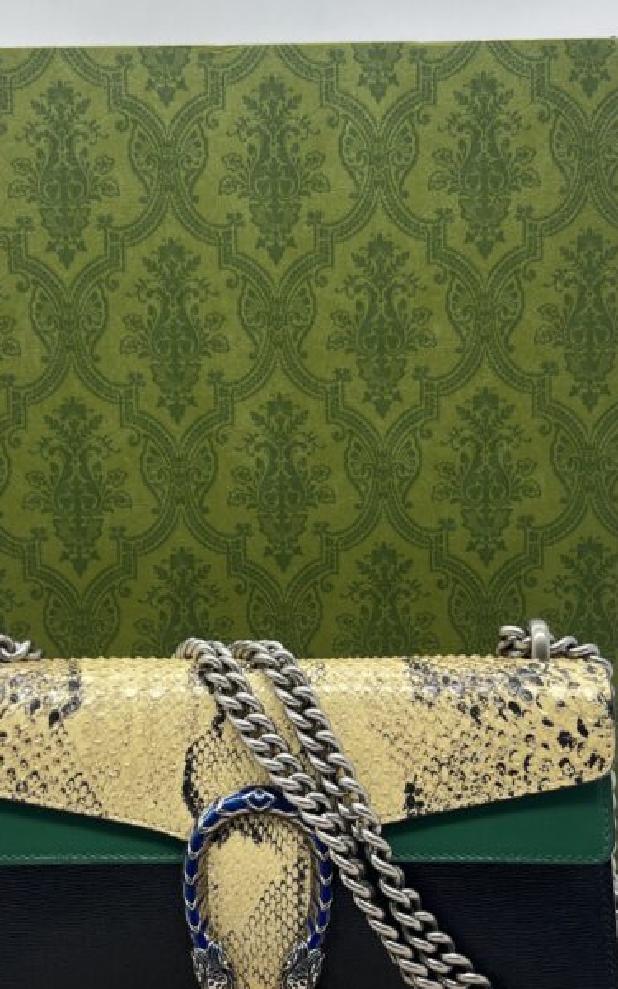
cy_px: 644
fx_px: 1267
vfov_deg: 42.2
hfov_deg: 27.4
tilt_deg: -6.2
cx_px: 279
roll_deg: +0.4
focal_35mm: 47
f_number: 1.5
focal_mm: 5.7
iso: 50
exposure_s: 1/100
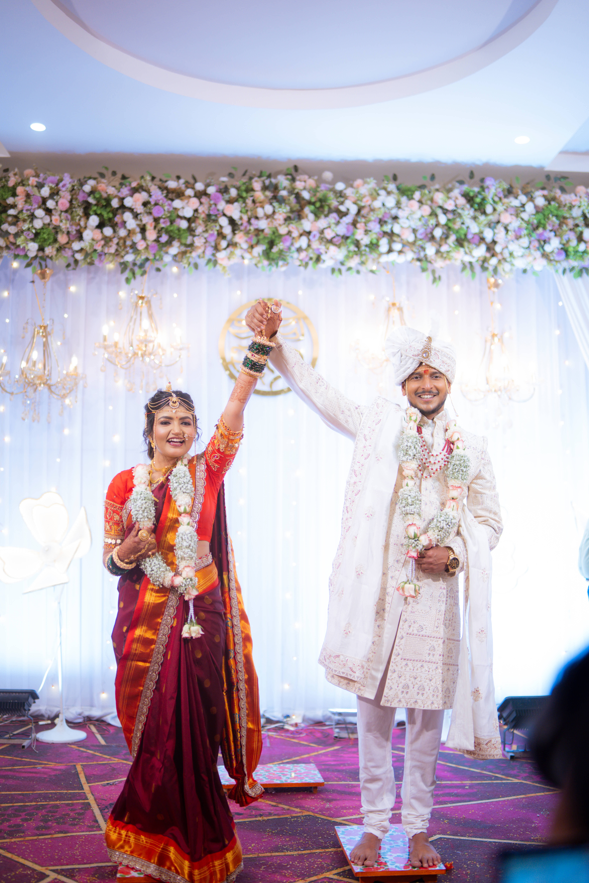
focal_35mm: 35
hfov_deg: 37.9
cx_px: 294
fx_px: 859
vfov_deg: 54.4
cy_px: 442
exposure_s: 1/500
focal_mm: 35
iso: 320
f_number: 1.4
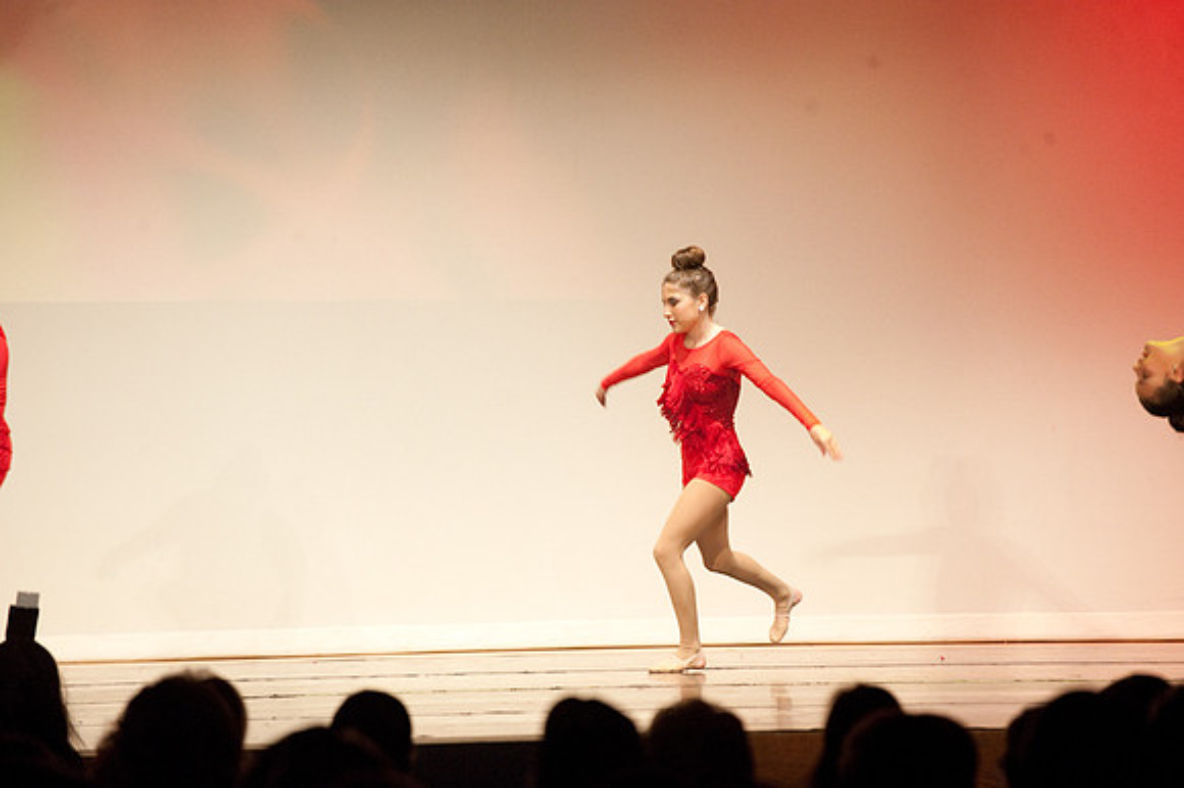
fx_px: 6574
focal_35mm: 200
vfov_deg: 6.9
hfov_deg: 10.3
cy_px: 394
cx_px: 592
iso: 3200
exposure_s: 1/200
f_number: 4
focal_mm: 200
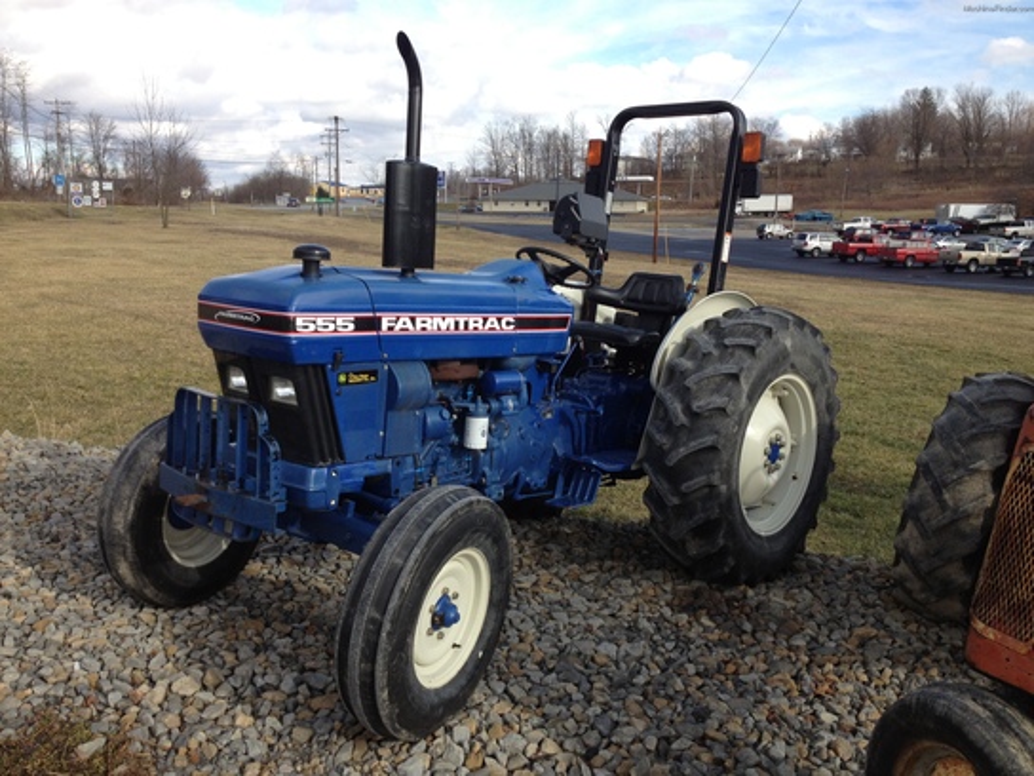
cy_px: 388
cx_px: 517
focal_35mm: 35
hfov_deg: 52.6
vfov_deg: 40.7
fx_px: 1045
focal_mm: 4.28
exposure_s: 1/824
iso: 50
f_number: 2.4
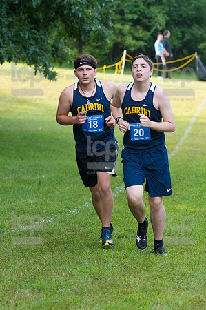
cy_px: 155
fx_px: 1677
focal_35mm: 195
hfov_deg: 7.0
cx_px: 103
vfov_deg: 10.6
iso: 3200
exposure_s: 1/1600
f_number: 5
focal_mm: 130
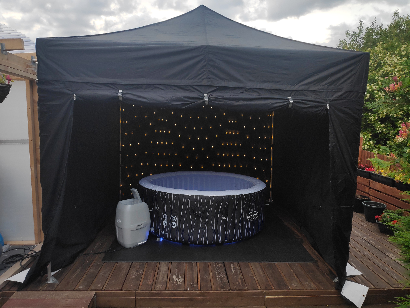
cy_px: 154
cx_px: 205
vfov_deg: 66.0
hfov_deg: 81.7
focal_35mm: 20
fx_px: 237
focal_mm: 3.94
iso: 102
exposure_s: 1/100
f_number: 1.9
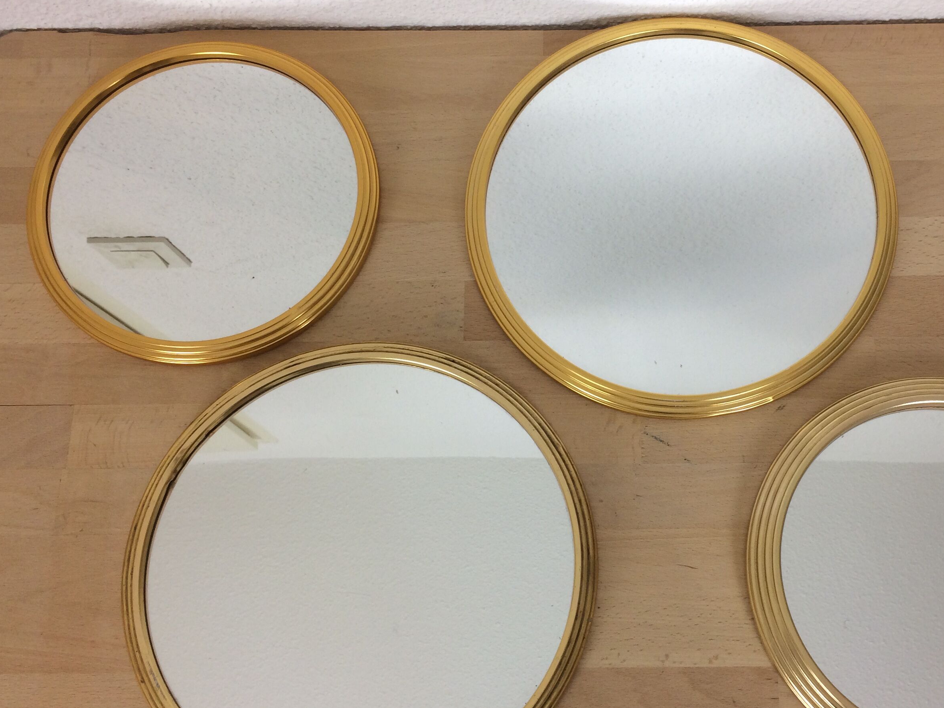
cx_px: 598
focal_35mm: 40
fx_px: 1091
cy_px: 384
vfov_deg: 35.9
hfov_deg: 46.3
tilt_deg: -73.4
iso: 50
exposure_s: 1/50
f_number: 2.2
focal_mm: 4.15
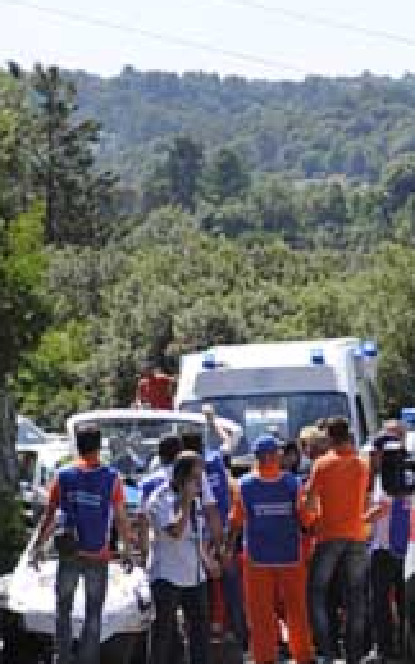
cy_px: 383
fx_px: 2857
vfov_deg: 13.2
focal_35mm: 158
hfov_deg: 8.3
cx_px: 354
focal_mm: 55
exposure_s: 1/640
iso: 200
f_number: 5.6
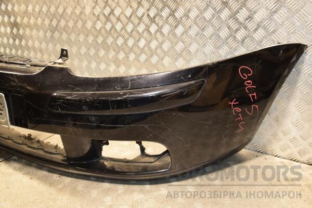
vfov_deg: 35.5
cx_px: 156
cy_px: 104
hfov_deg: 51.3
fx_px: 325
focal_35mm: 38
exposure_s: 1/100
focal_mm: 25
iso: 800
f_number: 5
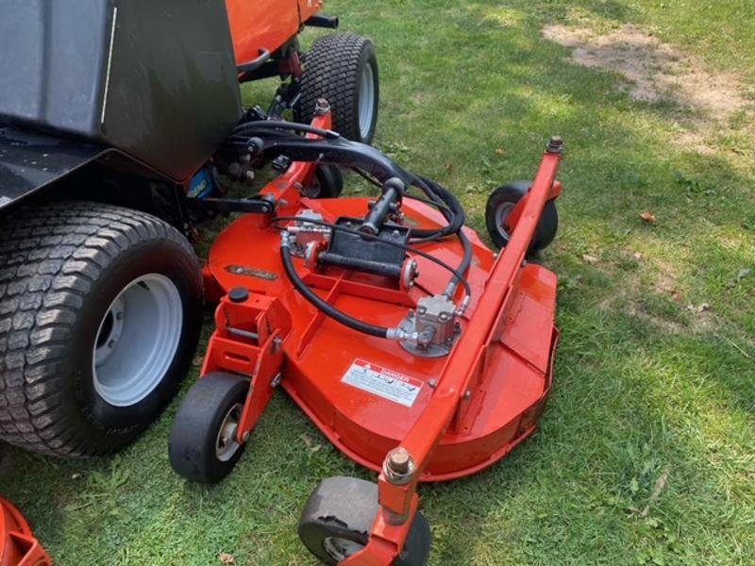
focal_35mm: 26
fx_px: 567
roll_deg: +1.5
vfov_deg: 53.1
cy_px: 283
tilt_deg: -39.1
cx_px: 378
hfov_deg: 67.3
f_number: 1.8
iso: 32
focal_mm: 4.25
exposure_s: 1/415
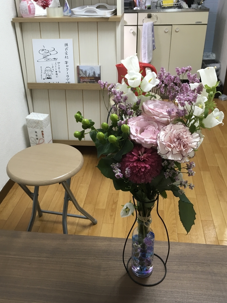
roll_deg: +0.7
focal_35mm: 33
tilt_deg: -28.5
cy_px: 144
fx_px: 289
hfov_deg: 42.9
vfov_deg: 55.3
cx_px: 110
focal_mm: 4.15
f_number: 2.2
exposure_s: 1/33
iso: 100
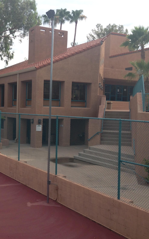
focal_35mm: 47
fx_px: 305
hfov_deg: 26.6
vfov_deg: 42.7
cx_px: 20
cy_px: 120
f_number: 2.4
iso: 50
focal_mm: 4.12
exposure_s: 1/503
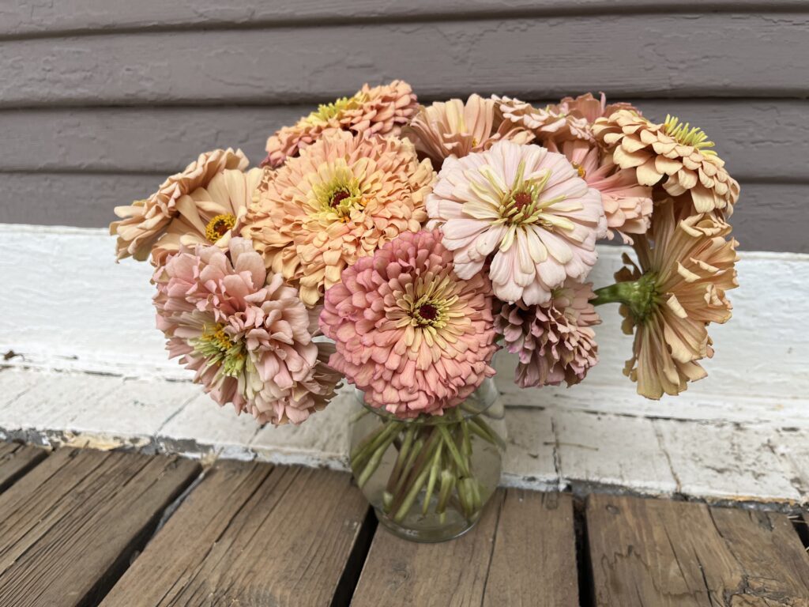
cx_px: 404
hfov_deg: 67.3
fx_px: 608
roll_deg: +1.5
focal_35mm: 26
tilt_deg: -19.4
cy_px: 304
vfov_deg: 53.1
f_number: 1.6
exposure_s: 1/1009
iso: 50
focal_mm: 5.1
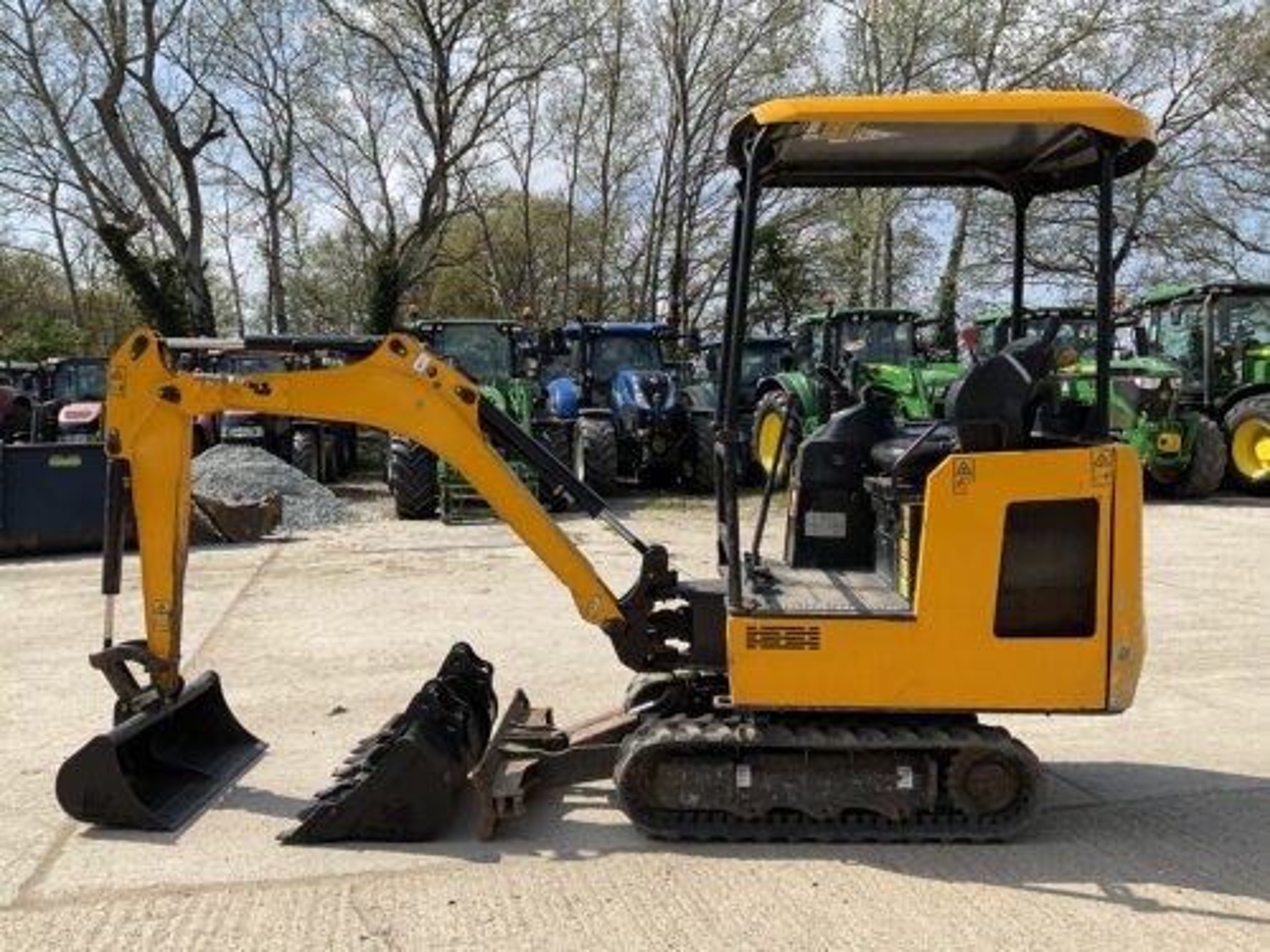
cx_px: 635
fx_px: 1064
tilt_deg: -3.8
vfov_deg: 48.2
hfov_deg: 61.7
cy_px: 476
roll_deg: +1.2
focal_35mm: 29
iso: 16
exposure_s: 1/1848
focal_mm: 3
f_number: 1.8
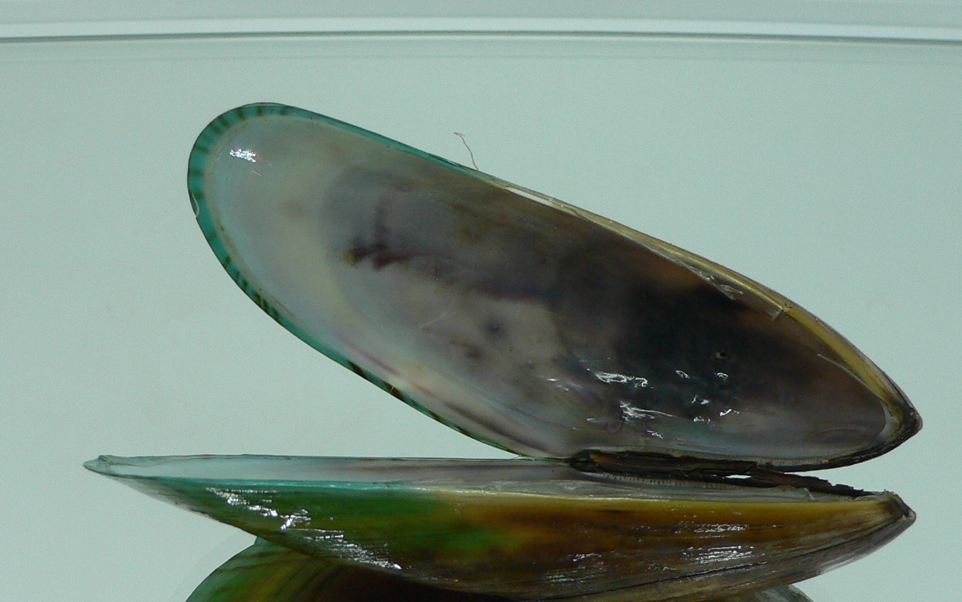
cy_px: 381
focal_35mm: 47
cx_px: 485
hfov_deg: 42.6
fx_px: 1232
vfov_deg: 27.3
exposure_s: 1/60
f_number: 2.8
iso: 100
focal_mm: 4.6
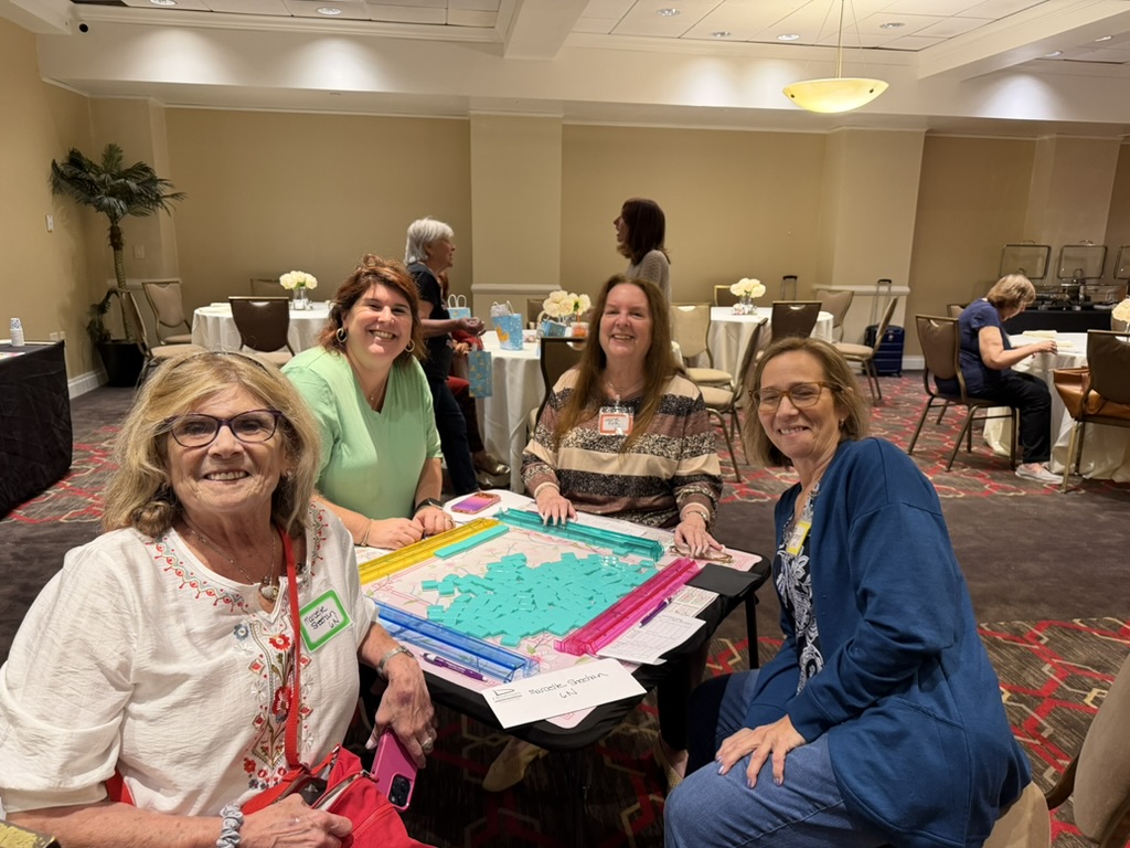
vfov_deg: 56.8
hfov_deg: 71.6
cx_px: 565
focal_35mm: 24
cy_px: 424
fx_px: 783
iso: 320
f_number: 1.78
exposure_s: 1/60
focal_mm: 6.76
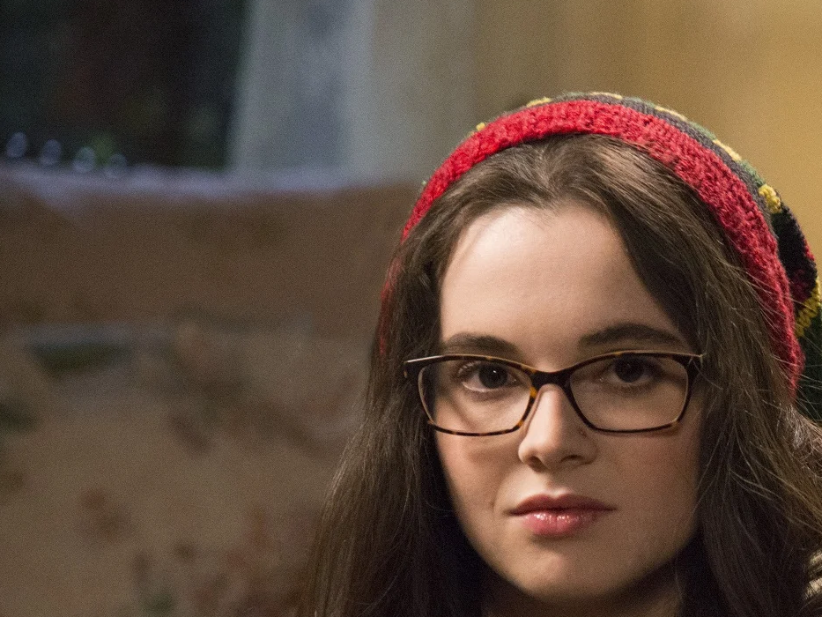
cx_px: 840
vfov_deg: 5.3
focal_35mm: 278
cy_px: 642
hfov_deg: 7.1
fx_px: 6602
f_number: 4
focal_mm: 120
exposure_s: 1/125
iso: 5000
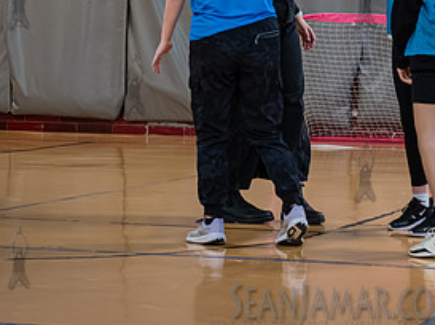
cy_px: -34
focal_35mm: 164
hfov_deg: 12.0
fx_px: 2058
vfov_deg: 8.9
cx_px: 327
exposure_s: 1/1000
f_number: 4
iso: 8000
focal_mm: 62
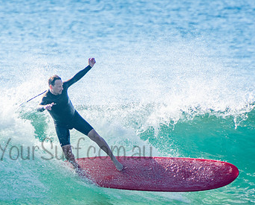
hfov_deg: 2.0
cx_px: 74
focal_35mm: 952
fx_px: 7191
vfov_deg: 1.6
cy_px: 143
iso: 320
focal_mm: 400
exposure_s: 1/1250
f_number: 5.6
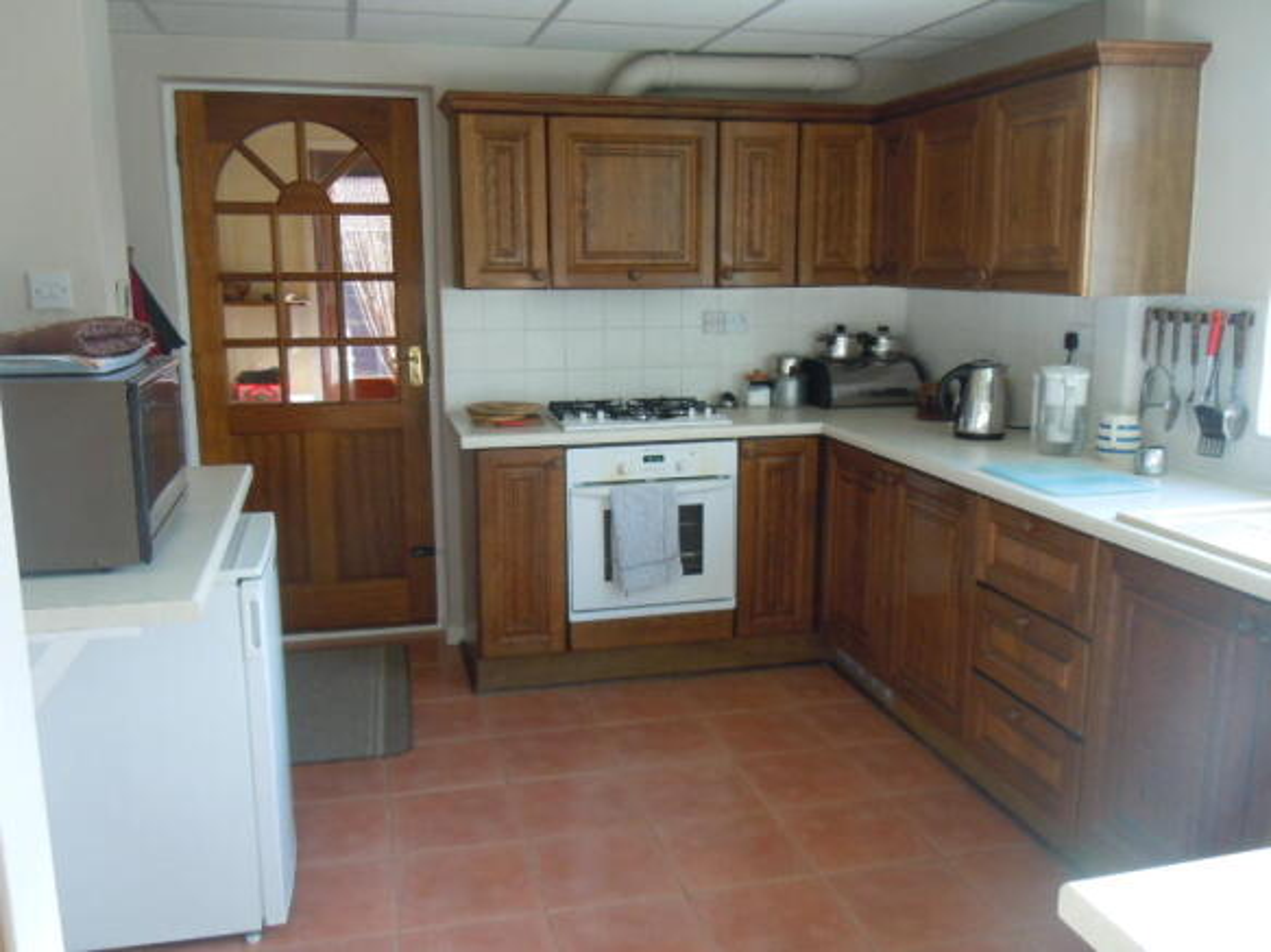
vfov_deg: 46.8
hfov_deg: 60.0
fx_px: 1101
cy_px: 476
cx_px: 636
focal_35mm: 30
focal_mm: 5.4
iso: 320
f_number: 3.5
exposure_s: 1/60
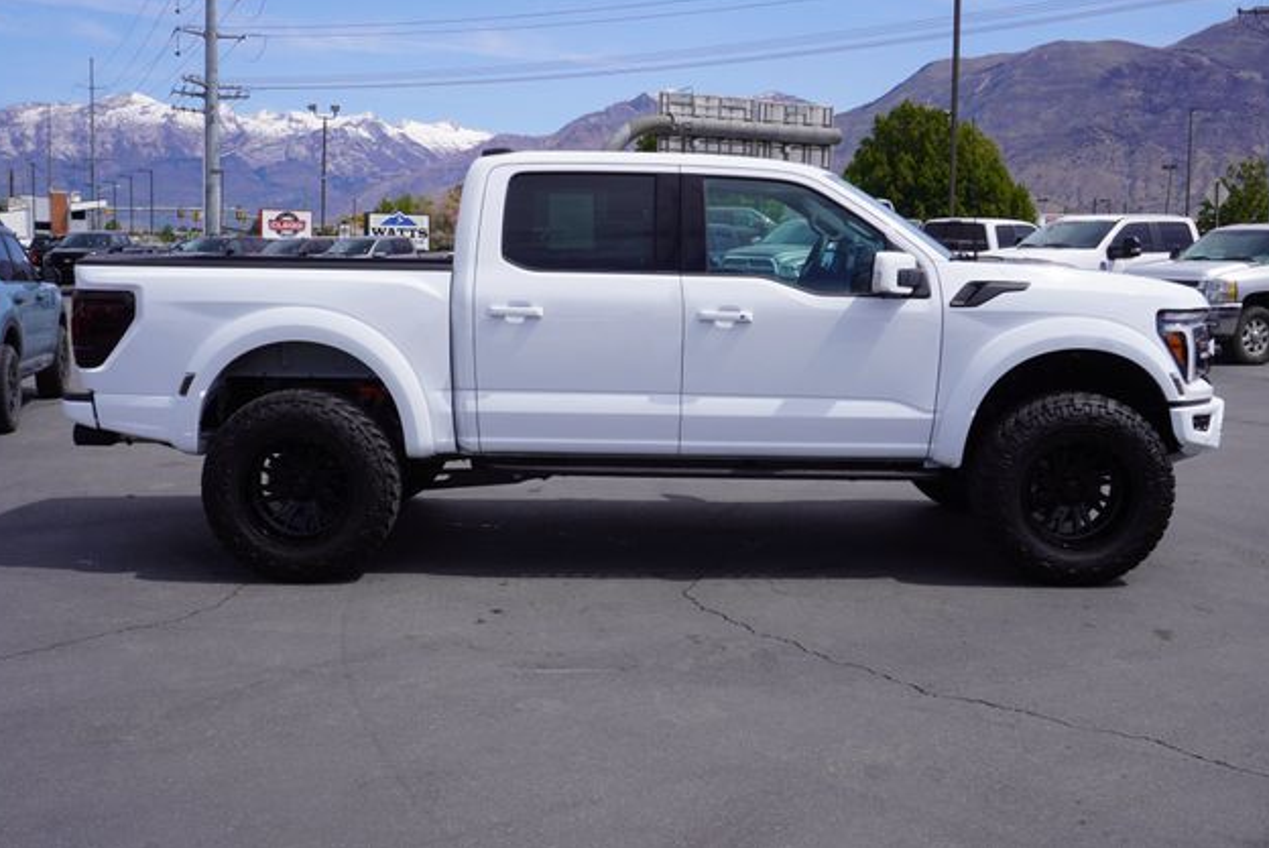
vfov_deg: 33.5
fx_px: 1411
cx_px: 624
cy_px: 417
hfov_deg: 48.4
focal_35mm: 40
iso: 100
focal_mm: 26
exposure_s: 1/160
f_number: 11
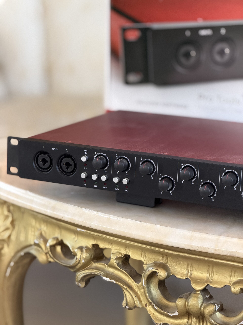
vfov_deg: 19.6
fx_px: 936
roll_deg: -2.4
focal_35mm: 100
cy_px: 162
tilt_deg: -12.6
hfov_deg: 14.8
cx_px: 122
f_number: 2.8
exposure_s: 1/100
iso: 500
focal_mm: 16.89
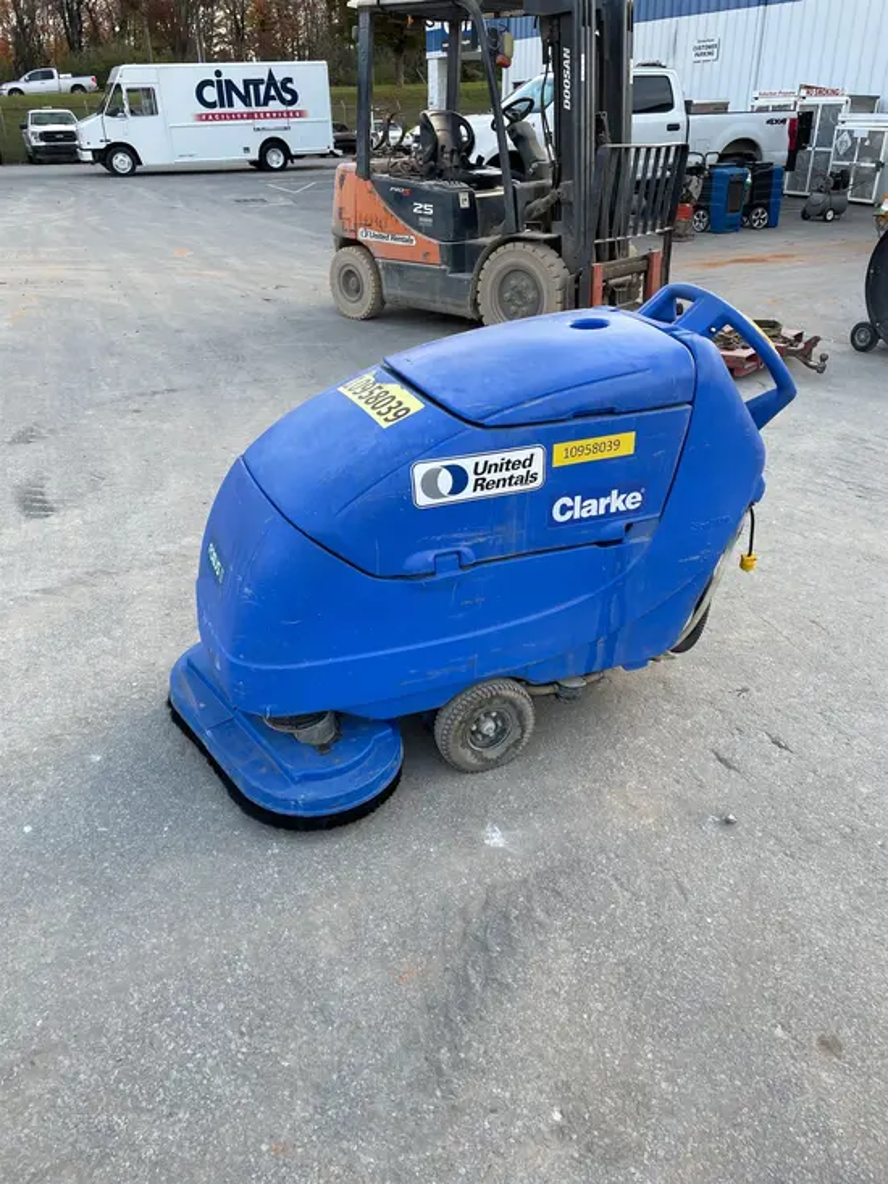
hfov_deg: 53.1
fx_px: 889
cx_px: 444
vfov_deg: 67.3
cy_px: 592
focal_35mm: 26
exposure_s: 1/269
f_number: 1.6
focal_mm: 4.2
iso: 32
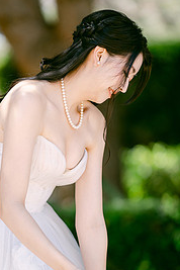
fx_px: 1327
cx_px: 69
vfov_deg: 11.6
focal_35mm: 177
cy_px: 177
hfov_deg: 7.8
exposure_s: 1/800
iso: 64
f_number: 1.4
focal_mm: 105
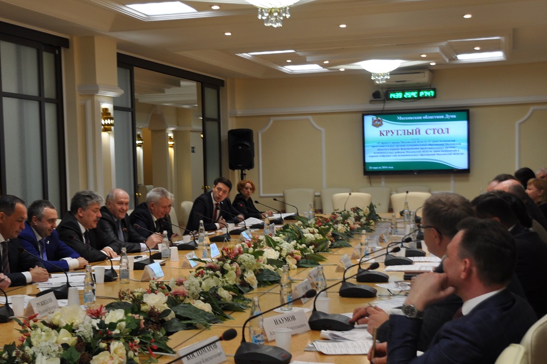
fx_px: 1002
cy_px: 207
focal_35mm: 66
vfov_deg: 20.6
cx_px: 229
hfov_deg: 30.5
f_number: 5.6
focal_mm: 32
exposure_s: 1/30
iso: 280
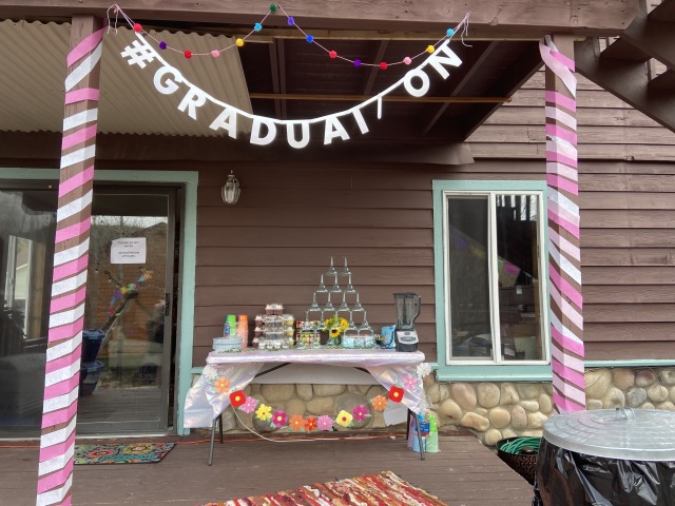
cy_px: 253
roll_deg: -0.4
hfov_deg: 67.3
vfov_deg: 53.1
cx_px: 338
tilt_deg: +4.3
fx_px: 507
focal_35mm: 26
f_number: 1.8
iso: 32
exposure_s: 1/386
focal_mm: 4.25
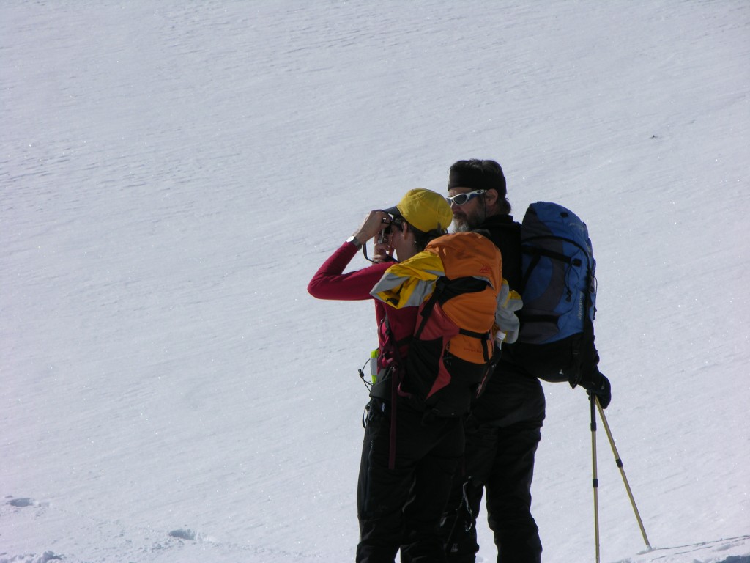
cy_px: 282
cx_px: 375
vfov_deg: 5.5
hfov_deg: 7.3
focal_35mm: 270
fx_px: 5850
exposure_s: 1/535
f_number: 7.4
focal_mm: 67.7
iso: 50
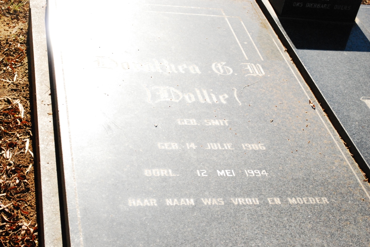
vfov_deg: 21.6
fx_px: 648
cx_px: 185
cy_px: 124
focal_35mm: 63
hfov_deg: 31.9
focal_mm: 42
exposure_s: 1/4000
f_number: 5.3
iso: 1600
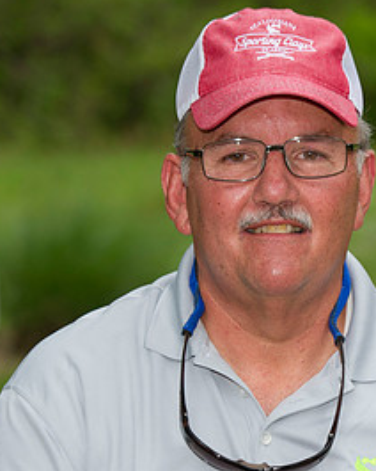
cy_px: 275
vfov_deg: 7.9
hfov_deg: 6.3
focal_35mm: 246
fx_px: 3422
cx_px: 346
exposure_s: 1/400
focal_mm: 120
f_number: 4.5
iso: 200
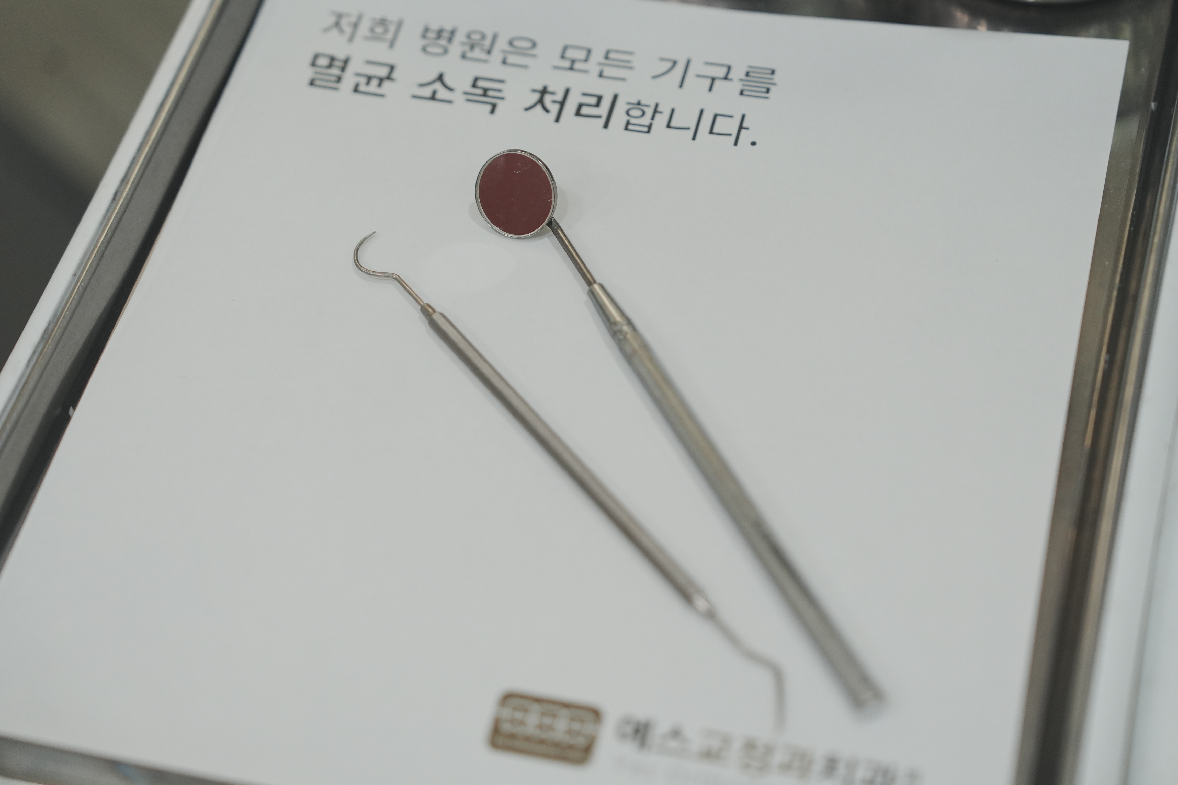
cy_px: 392
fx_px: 2290
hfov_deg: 28.8
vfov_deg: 19.5
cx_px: 589
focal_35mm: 70
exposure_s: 1/200
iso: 800
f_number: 2.8
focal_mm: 70
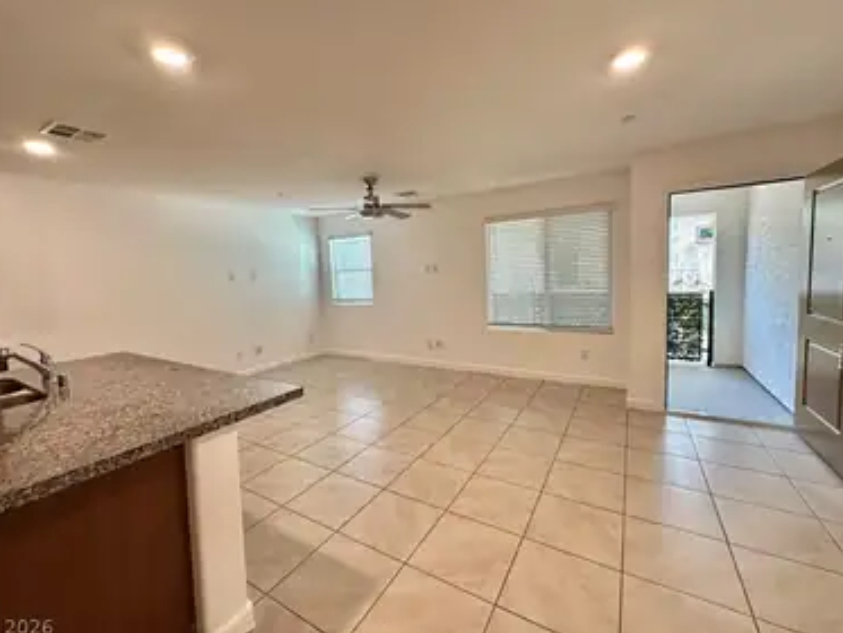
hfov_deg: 98.1
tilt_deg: -3.8
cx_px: 409
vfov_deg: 81.7
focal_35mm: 15
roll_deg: +1.7
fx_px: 365
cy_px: 303
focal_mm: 2.22
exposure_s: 1/120
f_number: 2.2
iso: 160
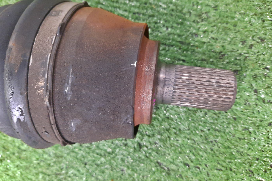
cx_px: 134
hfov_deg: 67.4
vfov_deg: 47.9
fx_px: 204
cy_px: 83
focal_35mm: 27
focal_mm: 4.6
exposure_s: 1/25
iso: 392
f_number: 2
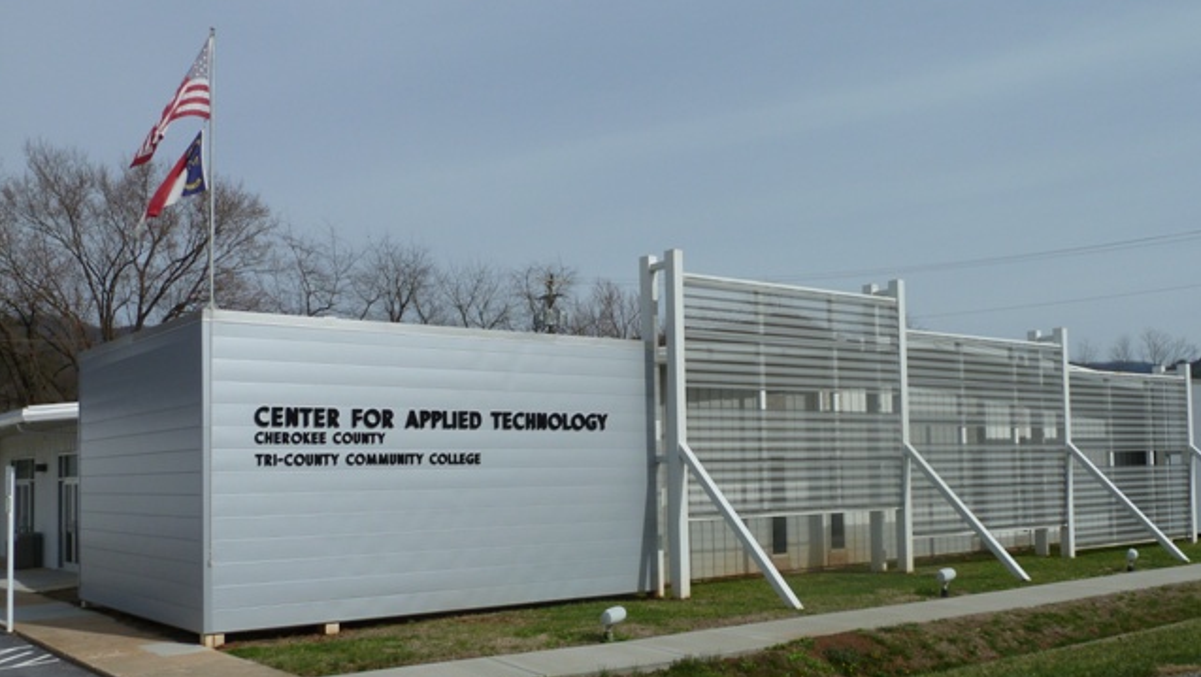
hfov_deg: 56.6
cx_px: 601
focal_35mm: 35
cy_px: 417
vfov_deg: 33.6
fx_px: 1115
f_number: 5.6
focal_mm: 5.3
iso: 80
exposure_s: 1/800
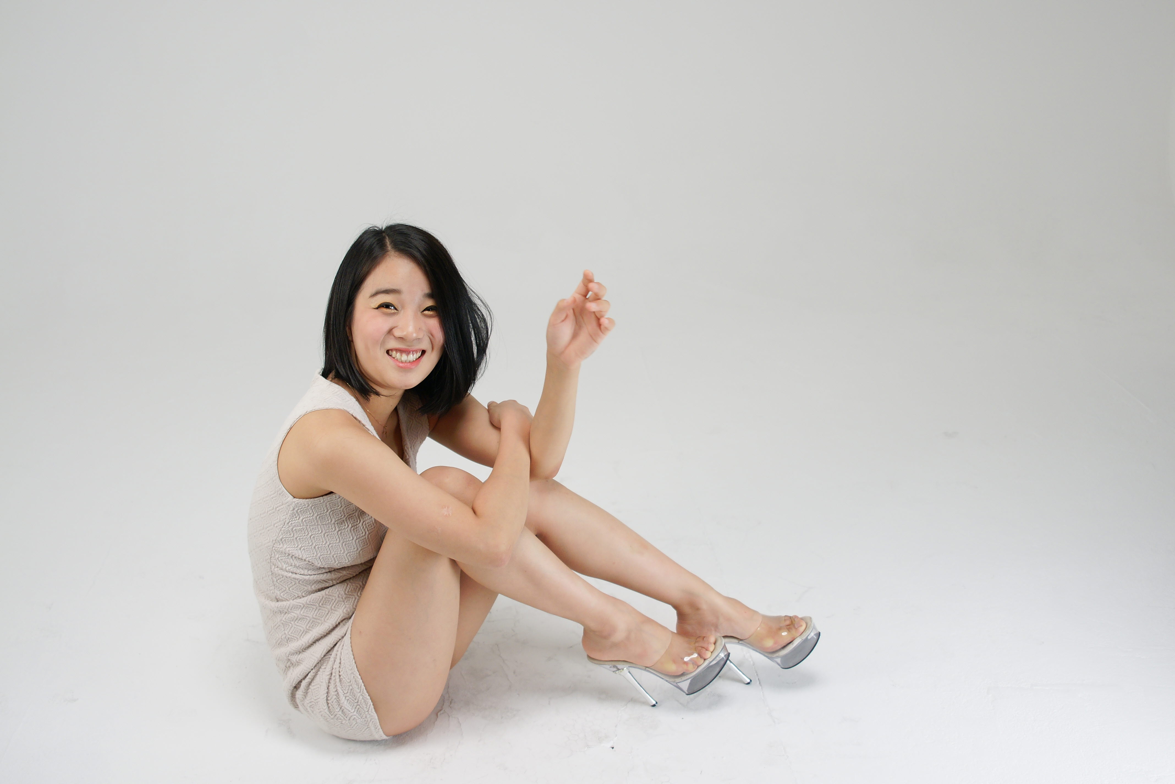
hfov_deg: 49.6
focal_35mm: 39
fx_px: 1273
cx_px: 588
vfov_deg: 34.2
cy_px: 392
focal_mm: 26
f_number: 2.8
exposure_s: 1/125
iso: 250
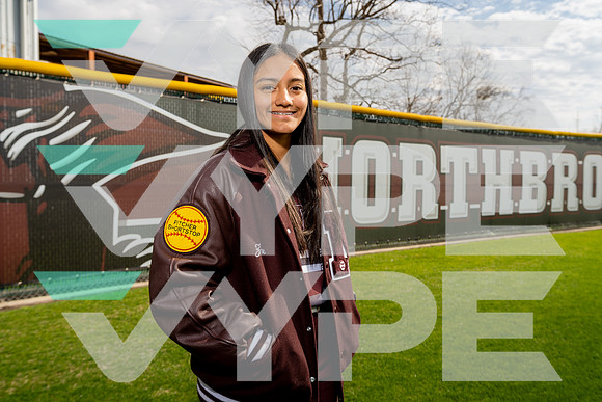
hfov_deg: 57.2
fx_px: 552
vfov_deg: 40.0
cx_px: 301
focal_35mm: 33
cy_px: 201
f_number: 6.3
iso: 100
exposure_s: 1/250
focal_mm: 33
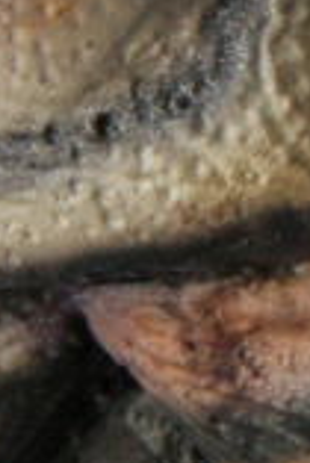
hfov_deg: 1.0
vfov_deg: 1.5
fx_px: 17746
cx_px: 1051
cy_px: -32
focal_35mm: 1377
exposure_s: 1/4
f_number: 18
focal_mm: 120
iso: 400
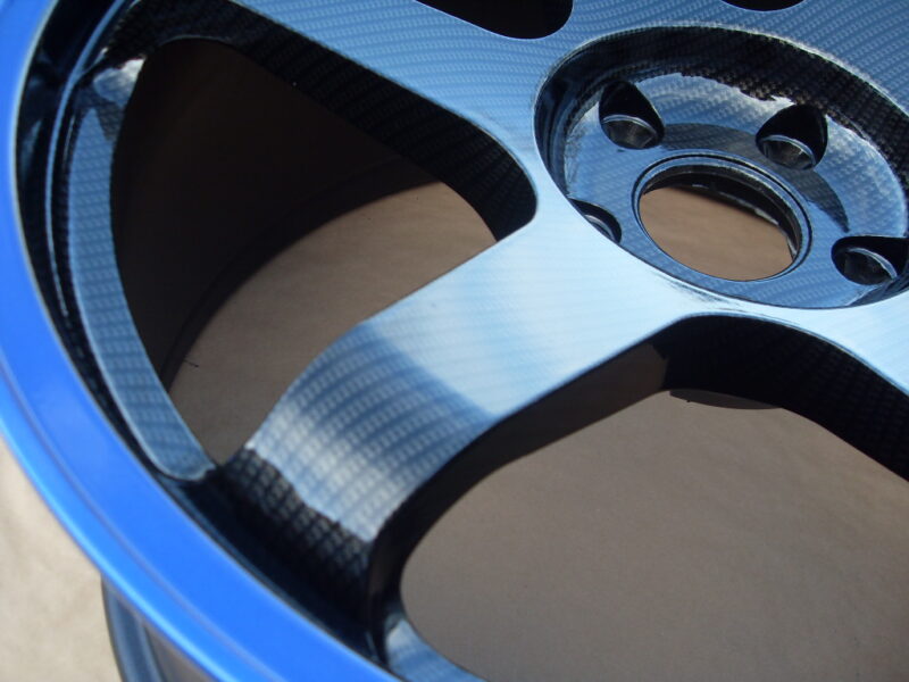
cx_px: 454
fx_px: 919
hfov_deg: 52.6
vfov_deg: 40.7
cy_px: 341
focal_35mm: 35
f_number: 2.8
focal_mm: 6.3
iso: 80
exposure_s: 1/90
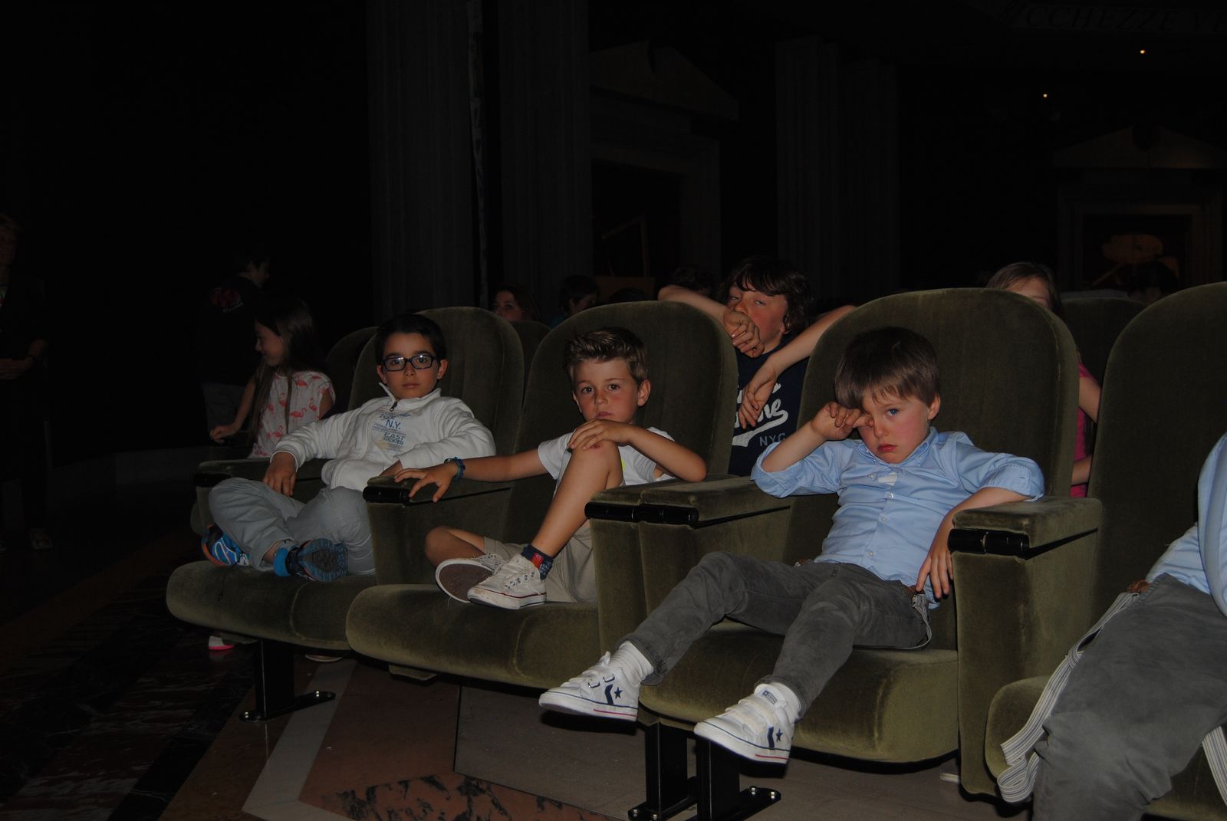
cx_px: 614
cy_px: 410
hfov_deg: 55.1
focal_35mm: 34
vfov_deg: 38.5
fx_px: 1177
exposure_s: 1/60
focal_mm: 23
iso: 200
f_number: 3.8
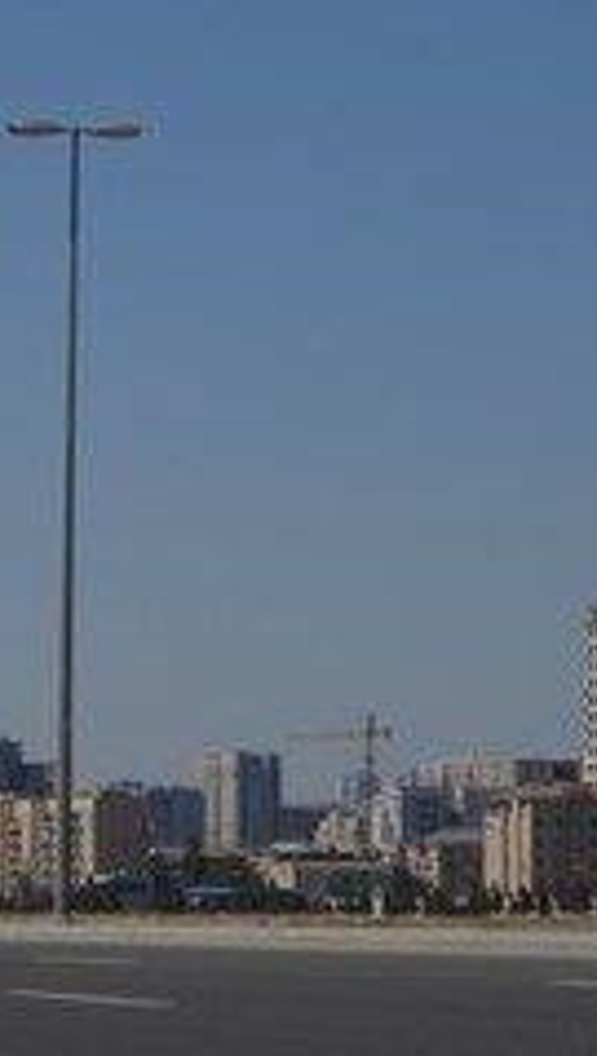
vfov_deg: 17.0
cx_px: -743
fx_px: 3519
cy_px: 820
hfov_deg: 8.9
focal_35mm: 125
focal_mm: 29
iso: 100
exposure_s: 1/320
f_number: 9
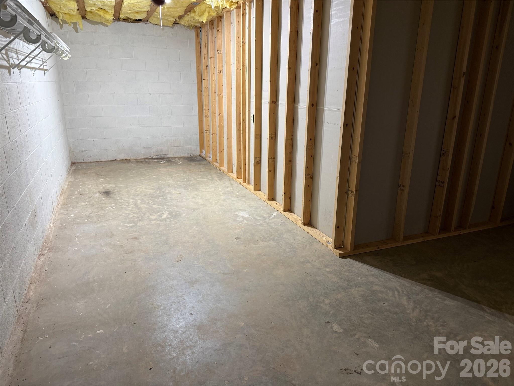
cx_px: 257
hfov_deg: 71.6
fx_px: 356
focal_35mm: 24
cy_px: 193
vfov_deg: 56.8
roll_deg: -0.9
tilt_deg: -15.8
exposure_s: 1/60
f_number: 1.78
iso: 160
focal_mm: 6.76
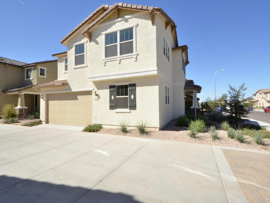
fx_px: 133
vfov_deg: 74.7
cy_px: 99
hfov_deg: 91.0
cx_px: 136
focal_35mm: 17
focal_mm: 10
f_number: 22
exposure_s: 1/250
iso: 1000
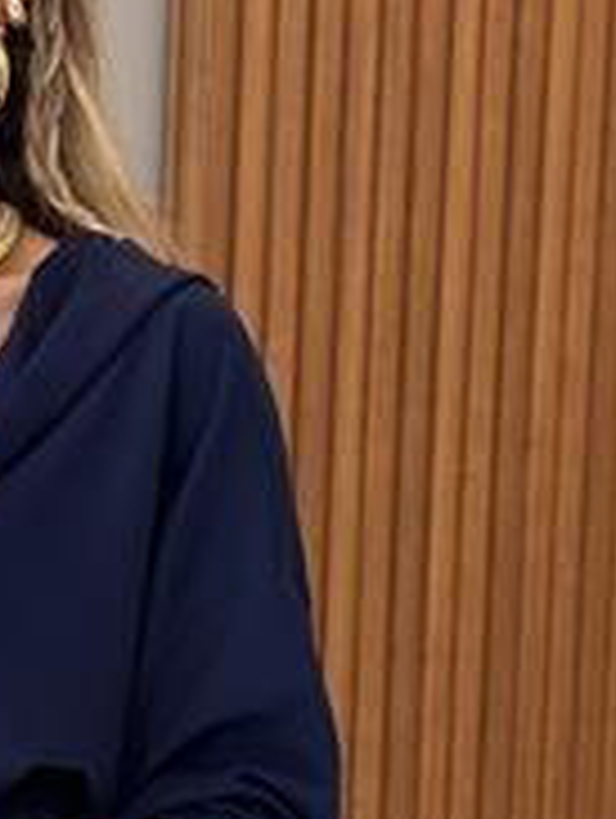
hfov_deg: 10.6
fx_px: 3243
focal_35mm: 137
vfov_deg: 14.1
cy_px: 832
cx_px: -193
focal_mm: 6.86
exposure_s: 1/148
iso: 125
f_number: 1.78
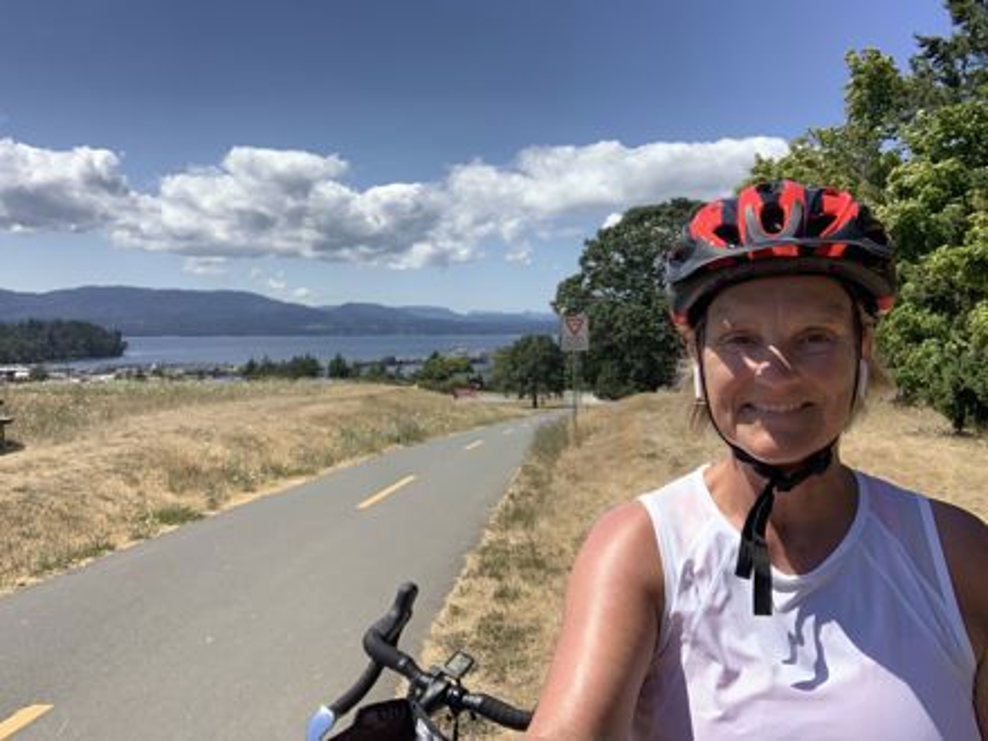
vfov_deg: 44.2
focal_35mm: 32
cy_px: 370
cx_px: 494
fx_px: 913
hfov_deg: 56.8
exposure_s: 1/886
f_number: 2.2
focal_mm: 2.87
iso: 16
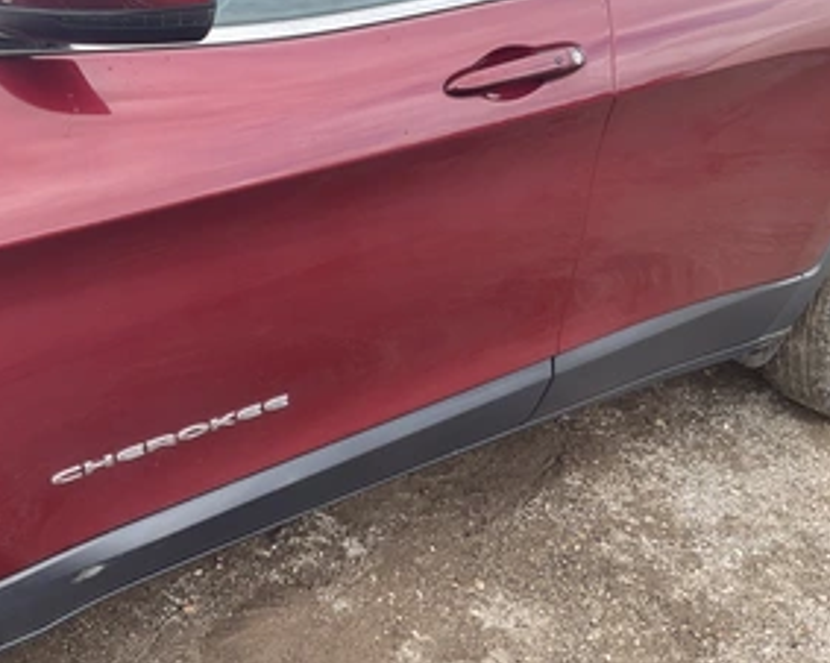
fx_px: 982
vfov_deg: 37.1
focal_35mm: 40
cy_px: 261
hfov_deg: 45.1
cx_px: 273
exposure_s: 1/165
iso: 20
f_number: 1.8
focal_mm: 3
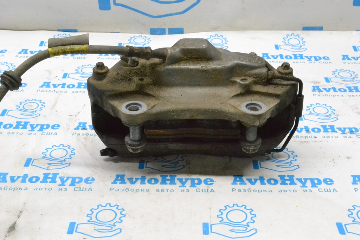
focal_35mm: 52
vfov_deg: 25.8
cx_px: 180
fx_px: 525
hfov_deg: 37.8
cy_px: 120
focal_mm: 35
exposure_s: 1/100
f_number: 13
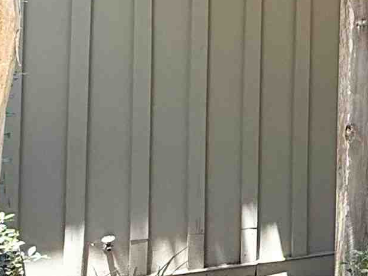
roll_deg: +1.1
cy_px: 50
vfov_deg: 20.7
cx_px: 588
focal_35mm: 70
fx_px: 744
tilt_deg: +2.4
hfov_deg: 21.8
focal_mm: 2.22
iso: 64
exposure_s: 1/448
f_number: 2.2
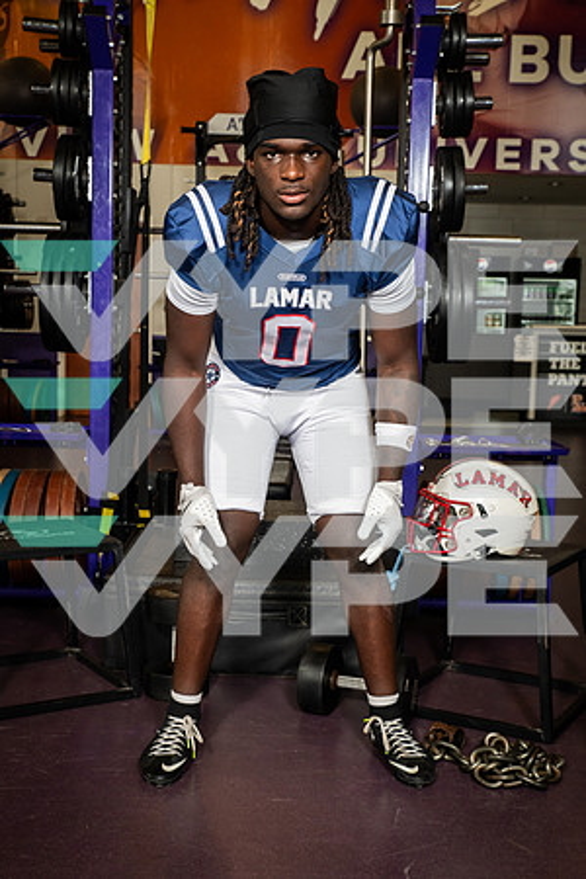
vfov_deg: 41.1
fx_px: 1172
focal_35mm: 48
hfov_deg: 28.1
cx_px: 293
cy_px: 440
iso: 800
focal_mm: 48
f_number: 7.1
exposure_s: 1/250
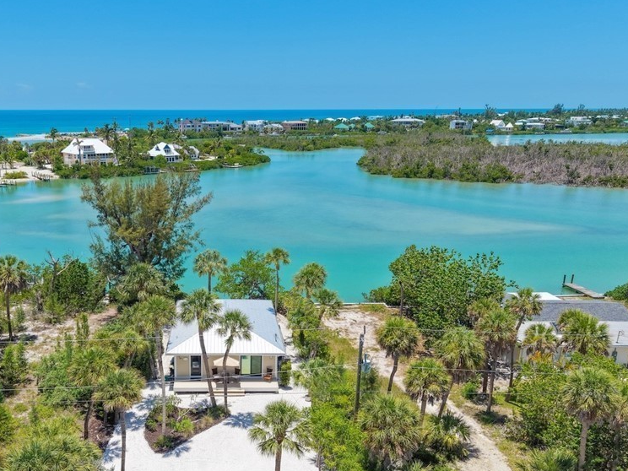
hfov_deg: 54.7
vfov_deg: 42.7
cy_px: 292
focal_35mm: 33
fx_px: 599
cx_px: 232
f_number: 1.8
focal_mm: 8.67
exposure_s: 1/5000
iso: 240
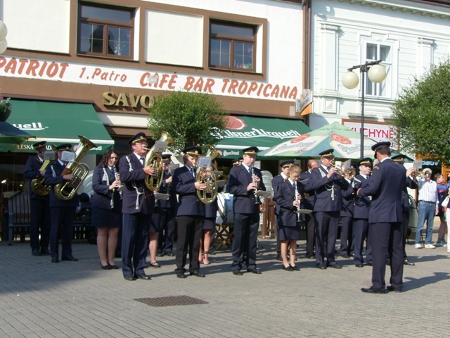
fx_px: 520
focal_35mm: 40
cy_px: 169
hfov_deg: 46.8
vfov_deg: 36.0
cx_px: 225
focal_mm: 10.3
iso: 50
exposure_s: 1/320
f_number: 6.3
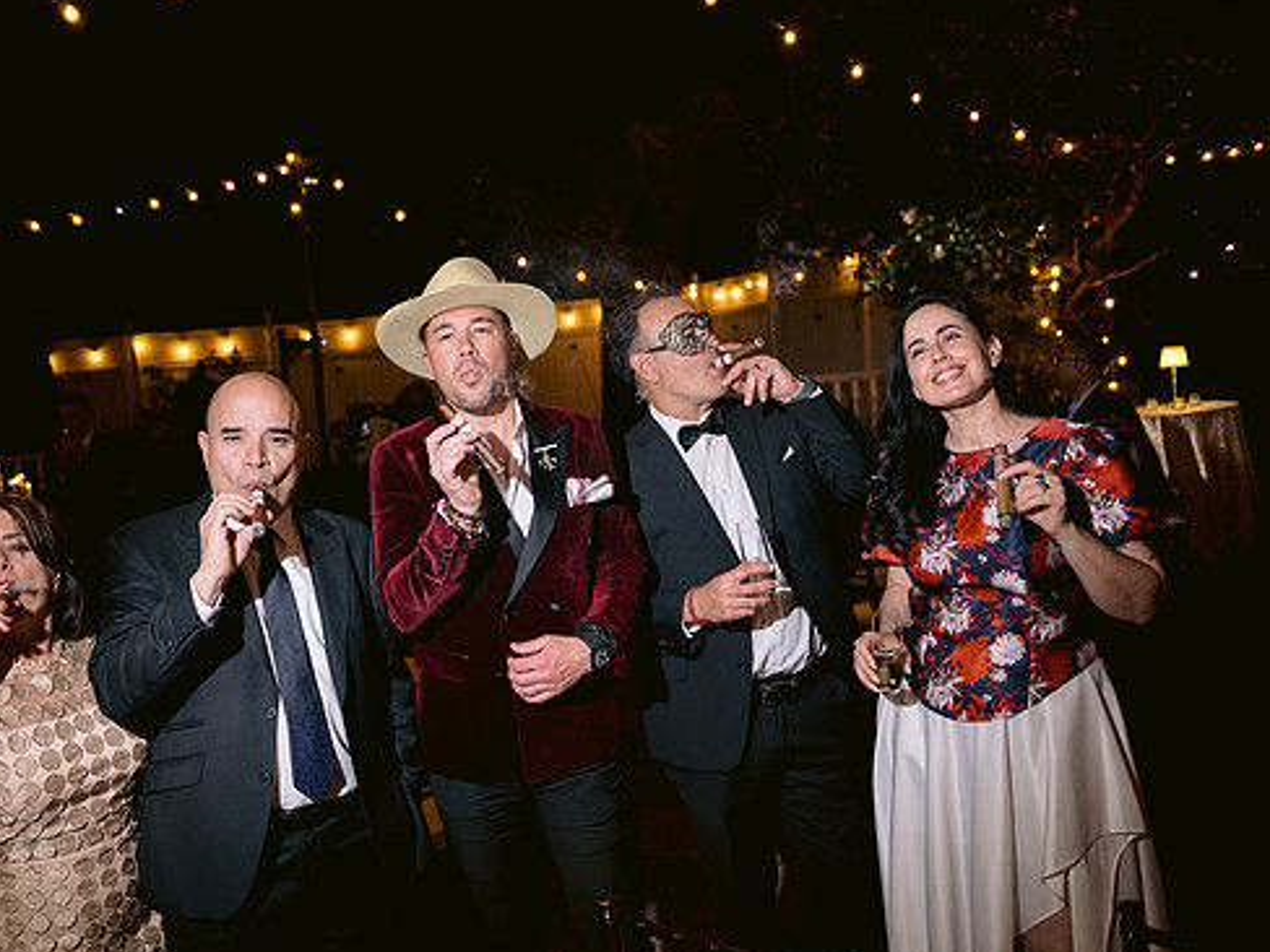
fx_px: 1174
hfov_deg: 56.6
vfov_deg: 44.2
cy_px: 496
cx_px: 536
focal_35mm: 32
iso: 800
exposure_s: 1/80
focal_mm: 28
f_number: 2.8
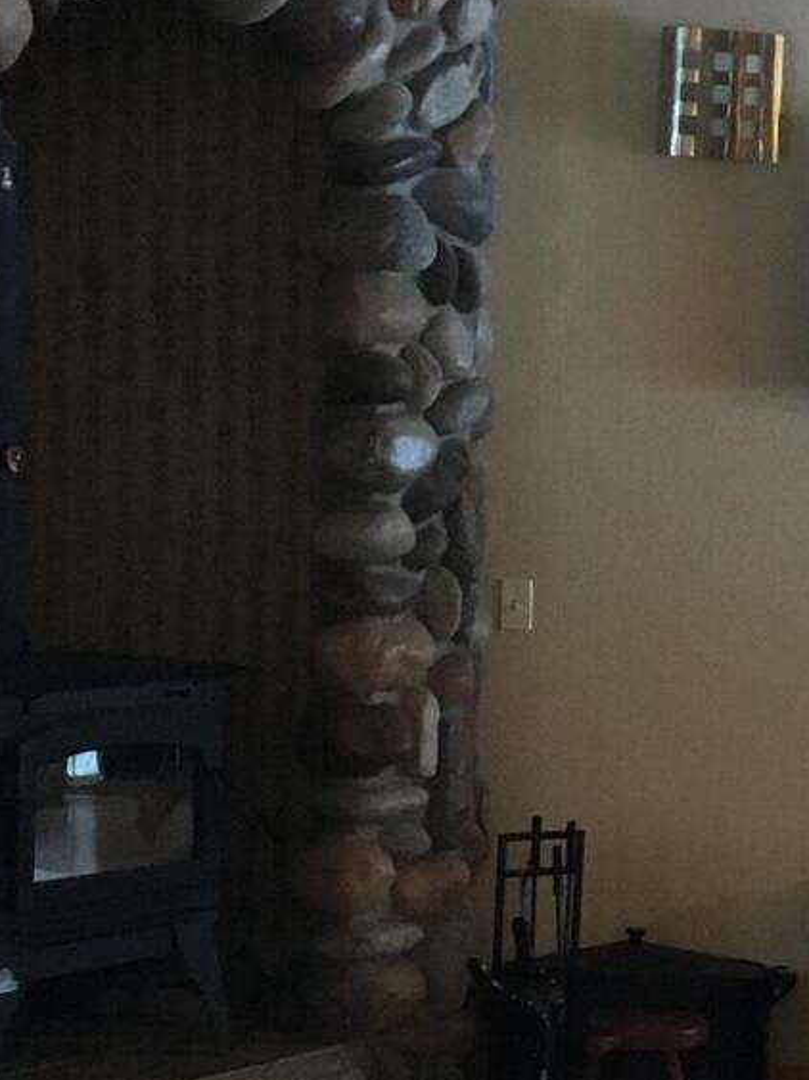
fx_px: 3211
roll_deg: -2.0
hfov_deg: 14.1
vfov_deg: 19.1
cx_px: 870
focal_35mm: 103
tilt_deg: -4.1
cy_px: 587
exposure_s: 1/30
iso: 200
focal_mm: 4.15
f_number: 2.2
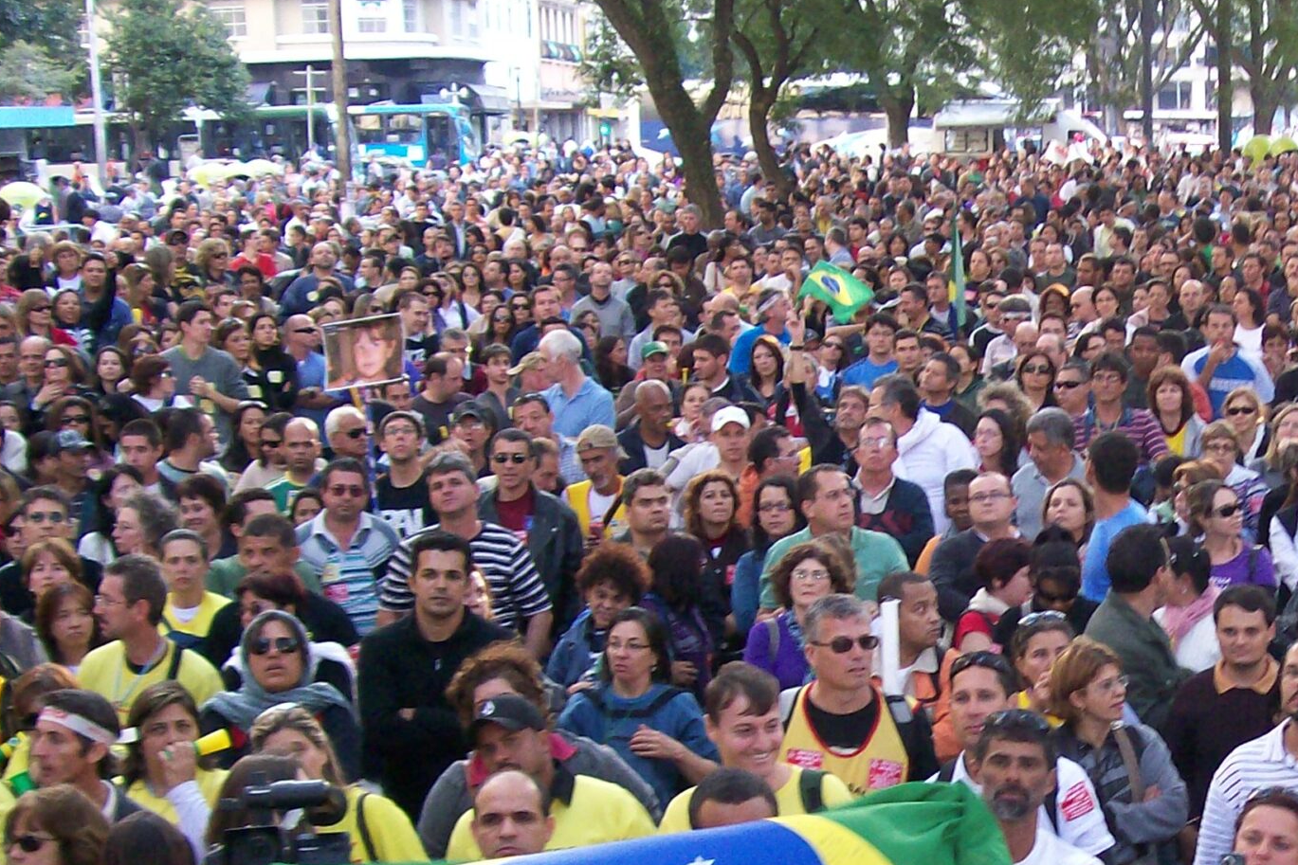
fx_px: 2524
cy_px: 736
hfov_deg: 28.2
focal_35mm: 70
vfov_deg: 19.2
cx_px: 1063
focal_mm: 6
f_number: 2.7
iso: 140
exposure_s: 1/64
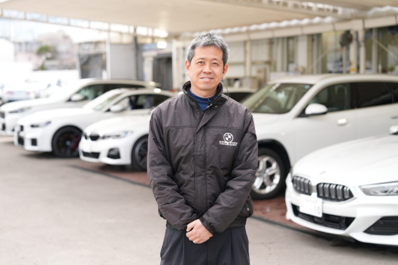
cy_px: 132
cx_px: 199
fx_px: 774
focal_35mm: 70
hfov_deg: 28.8
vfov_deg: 19.5
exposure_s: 1/250
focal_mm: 70
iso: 100
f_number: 2.8
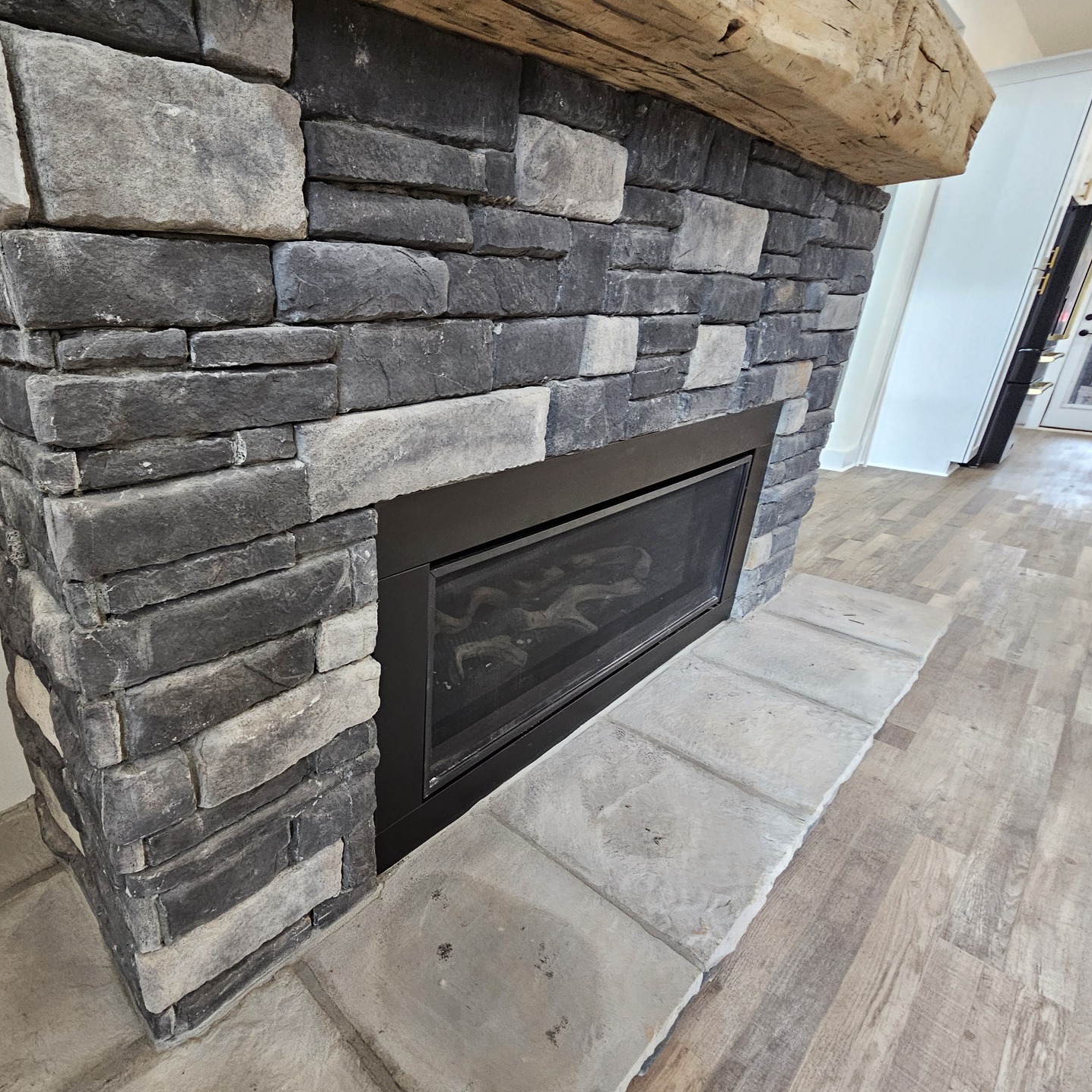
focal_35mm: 16
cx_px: 358
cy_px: 557
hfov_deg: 84.2
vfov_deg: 87.4
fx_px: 571
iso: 400
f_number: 2.2
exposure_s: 1/60
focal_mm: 2.2
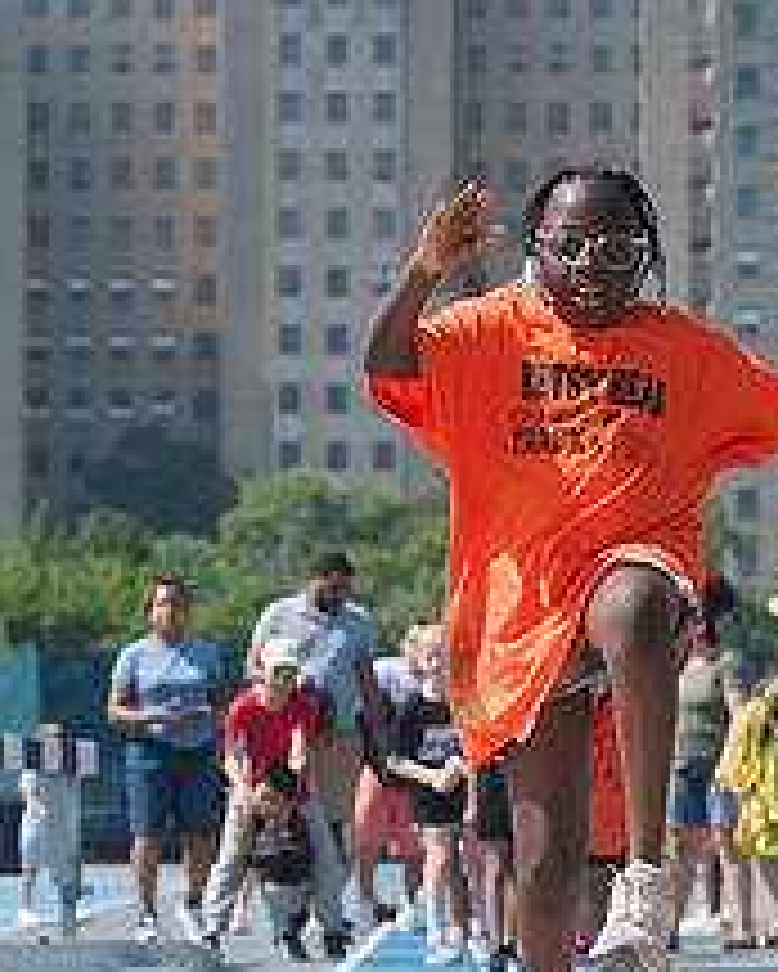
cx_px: 517
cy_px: 714
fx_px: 6788
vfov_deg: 8.2
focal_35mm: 236
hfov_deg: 6.6
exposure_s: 1/2000
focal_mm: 80
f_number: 5
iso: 400
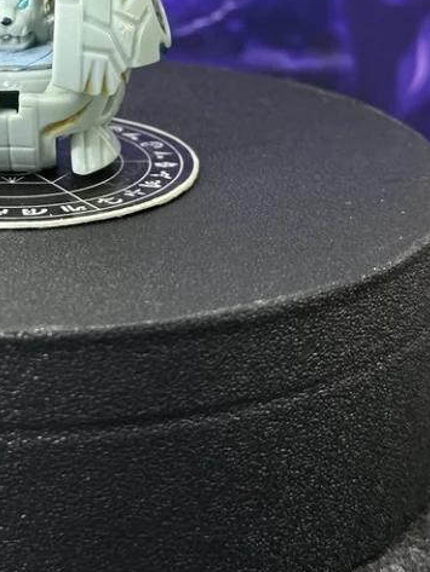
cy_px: 42
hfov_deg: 14.0
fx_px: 1722
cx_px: 7
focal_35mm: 104
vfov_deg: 18.5
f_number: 1.78
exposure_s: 1/50
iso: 200
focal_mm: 6.86
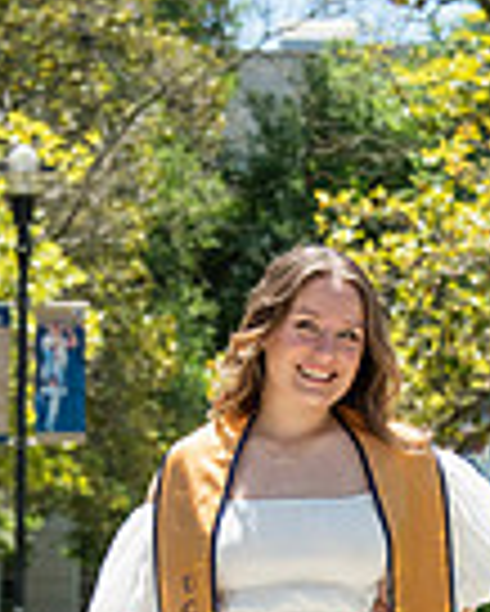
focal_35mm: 254
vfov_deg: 7.6
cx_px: 292
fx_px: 4599
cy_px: 608
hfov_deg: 6.1
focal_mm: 82
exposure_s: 1/2500
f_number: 5.6
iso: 500
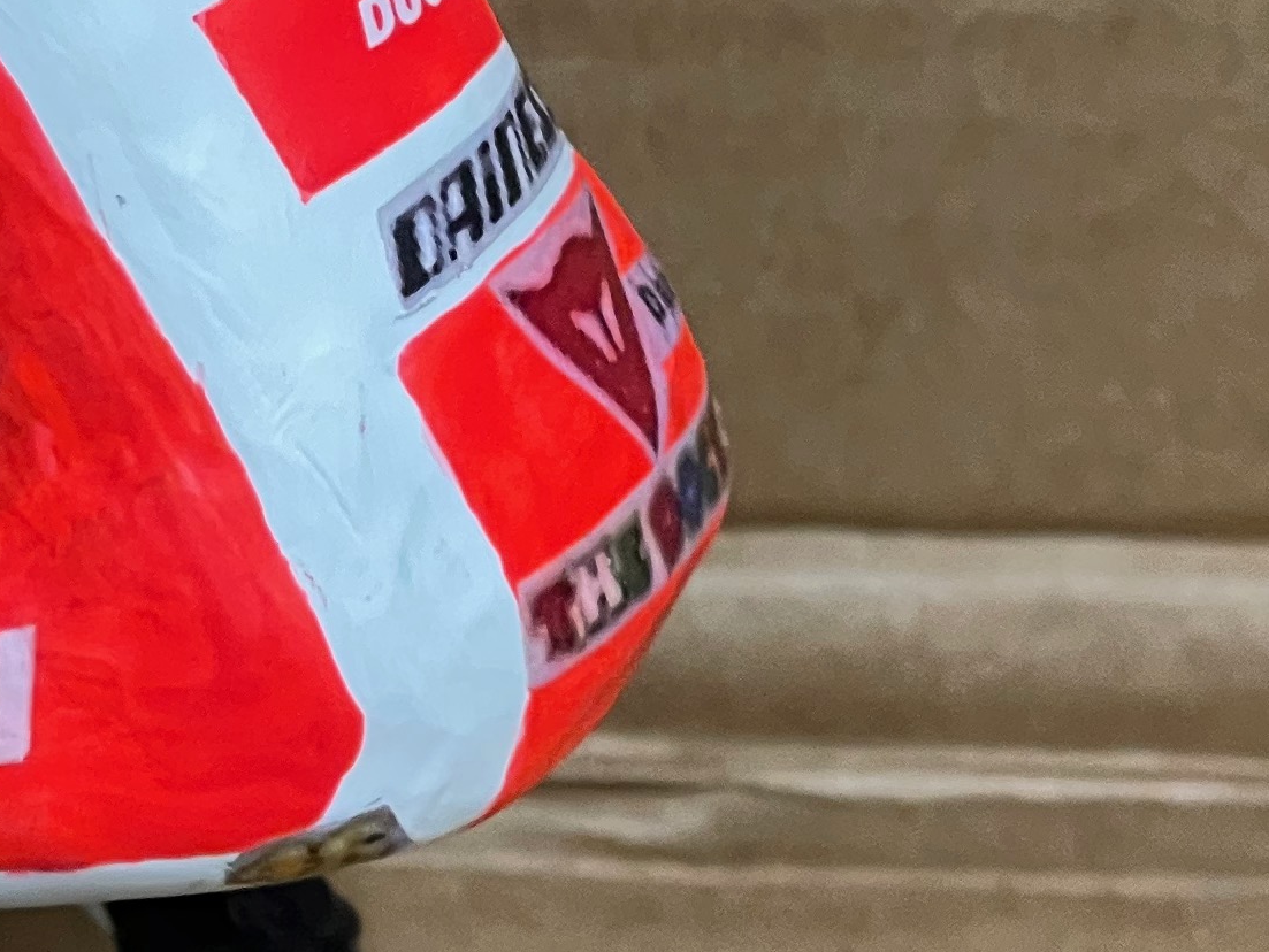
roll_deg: -0.8
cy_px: 439
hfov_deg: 10.2
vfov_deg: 7.8
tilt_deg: -32.8
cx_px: -292
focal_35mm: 190
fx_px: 6968
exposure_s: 1/50
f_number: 2
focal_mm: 6
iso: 500
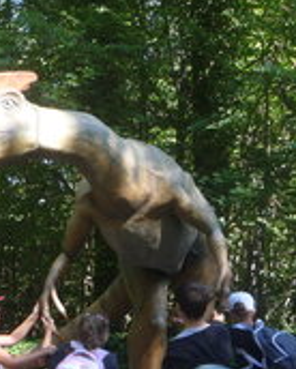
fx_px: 743
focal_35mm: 68
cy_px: 247
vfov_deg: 27.7
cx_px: -28
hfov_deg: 21.4
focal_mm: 5.2
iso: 100
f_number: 3.3
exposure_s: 1/60
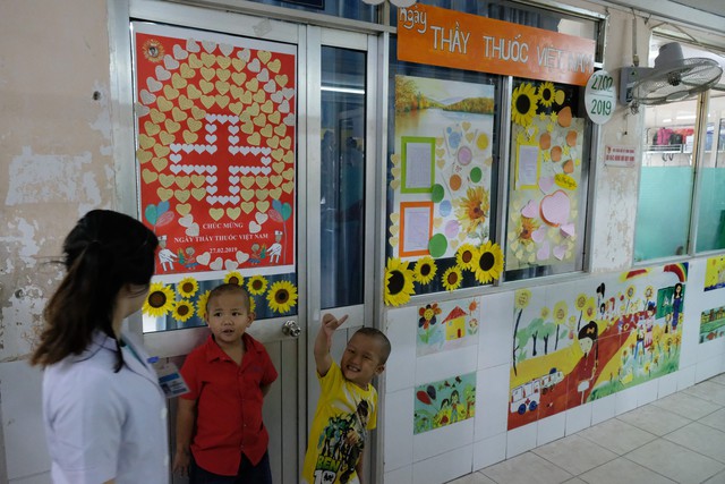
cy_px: 242
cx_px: 362
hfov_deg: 67.4
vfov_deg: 48.0
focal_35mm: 27
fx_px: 544
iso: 10000
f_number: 4
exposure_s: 1/220
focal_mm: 18
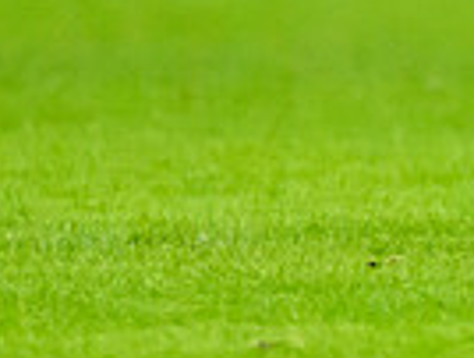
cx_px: 908
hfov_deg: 0.5
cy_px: -277
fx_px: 53759
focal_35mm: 3919
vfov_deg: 0.4
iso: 8000
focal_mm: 560
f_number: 4
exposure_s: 1/1250
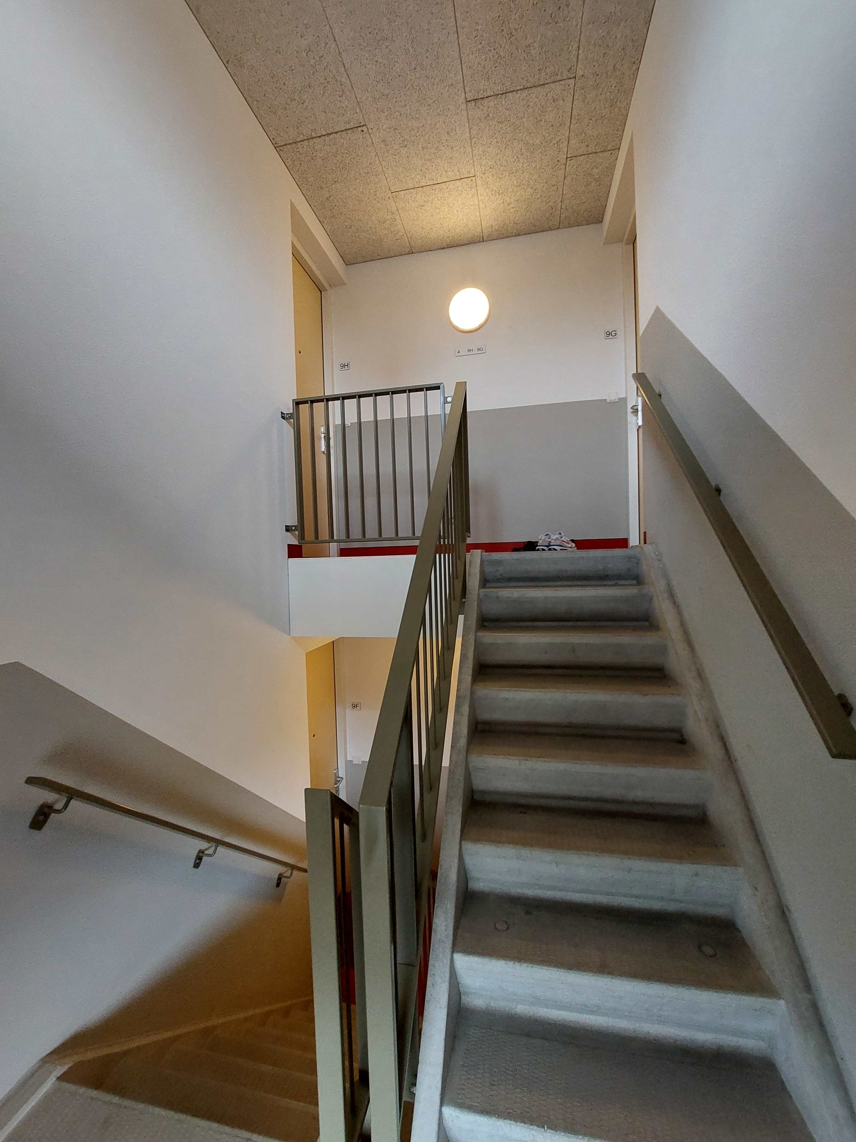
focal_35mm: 13
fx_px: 429
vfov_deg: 106.2
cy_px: 571
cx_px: 428
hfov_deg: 89.9
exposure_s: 1/40
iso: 320
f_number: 2.2
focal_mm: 1.74
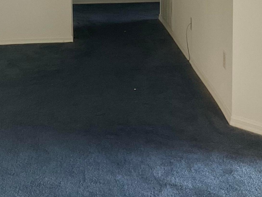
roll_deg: +0.2
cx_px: 111
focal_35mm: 77
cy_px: -55
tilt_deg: -6.4
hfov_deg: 25.3
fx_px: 583
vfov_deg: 17.9
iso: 80
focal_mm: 3
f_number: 1.8
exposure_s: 1/60
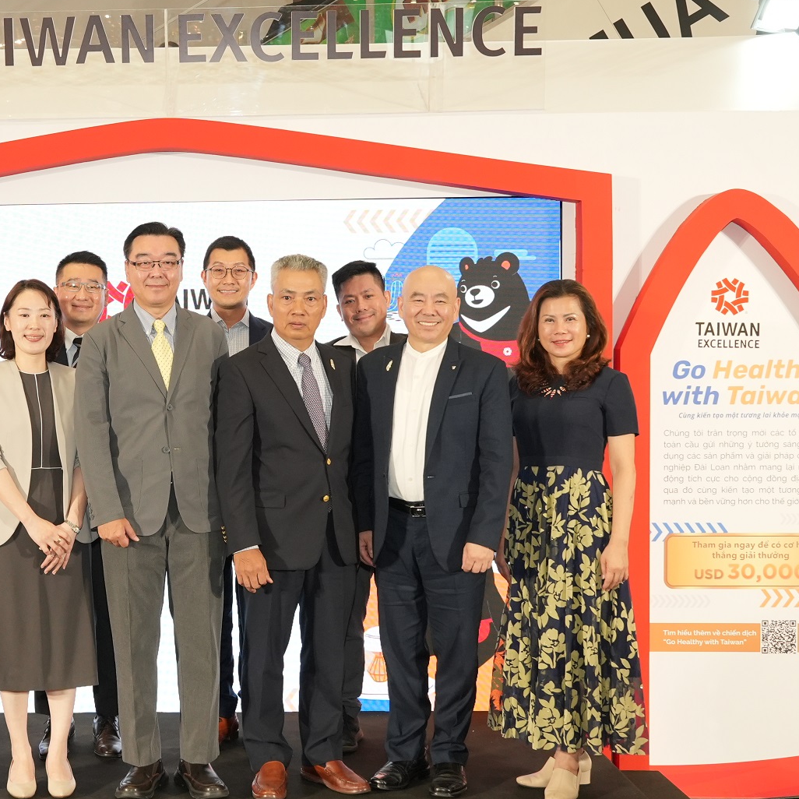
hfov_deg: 30.3
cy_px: 405
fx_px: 1436
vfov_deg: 31.1
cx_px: 151
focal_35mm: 55
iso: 1250
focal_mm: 24
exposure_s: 1/160
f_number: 5
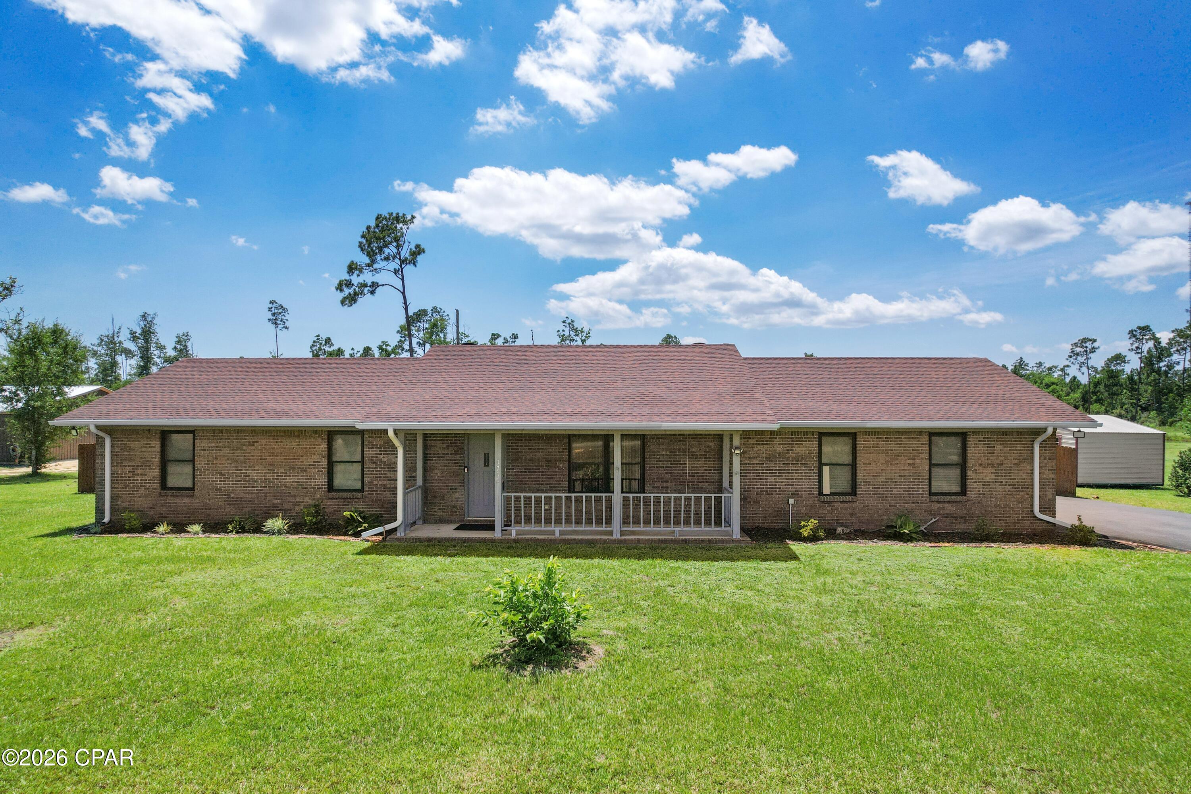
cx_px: 596
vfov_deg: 57.2
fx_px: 728
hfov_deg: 78.6
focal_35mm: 22
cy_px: 397
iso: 100
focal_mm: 8.38
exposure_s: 1/2500
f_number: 2.8
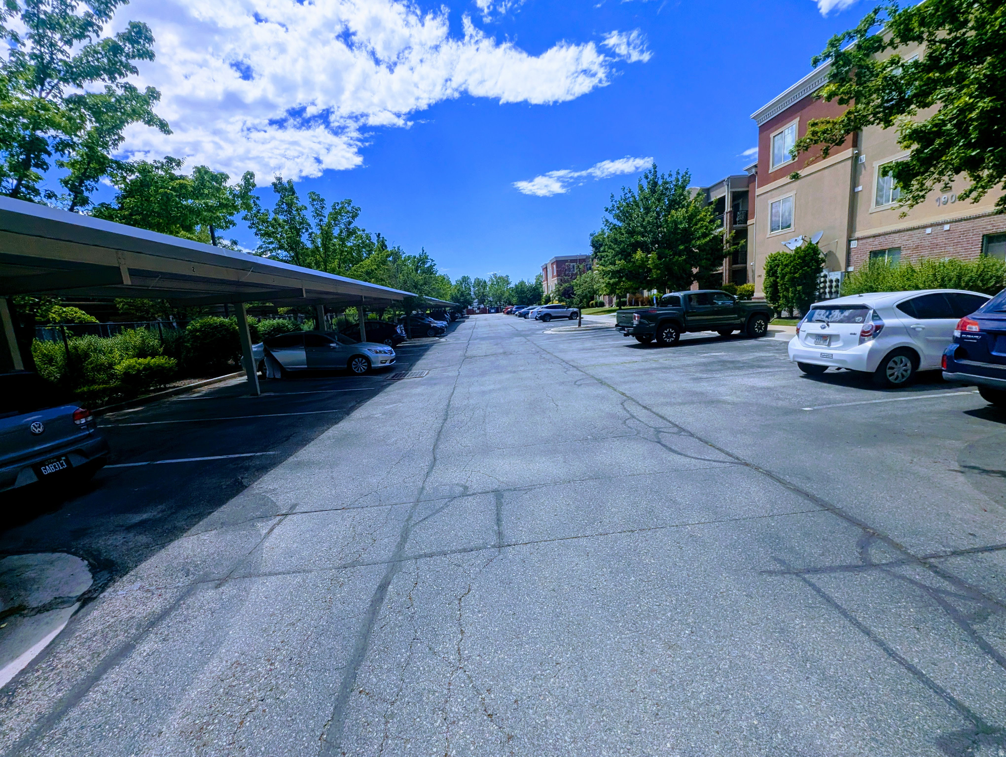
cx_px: 503
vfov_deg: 90.1
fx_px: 378
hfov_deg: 106.1
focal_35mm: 13
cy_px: 378
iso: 47
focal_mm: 1.95
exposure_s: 1/2762
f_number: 2.2
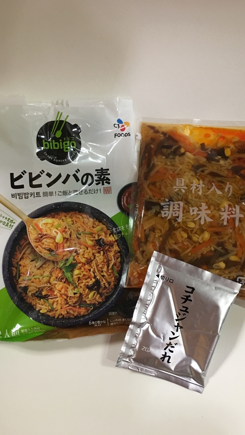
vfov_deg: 61.0
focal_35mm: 32
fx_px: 370
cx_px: 116
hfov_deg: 36.6
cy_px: 217
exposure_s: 1/15
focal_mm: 4.15
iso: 64
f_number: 2.2
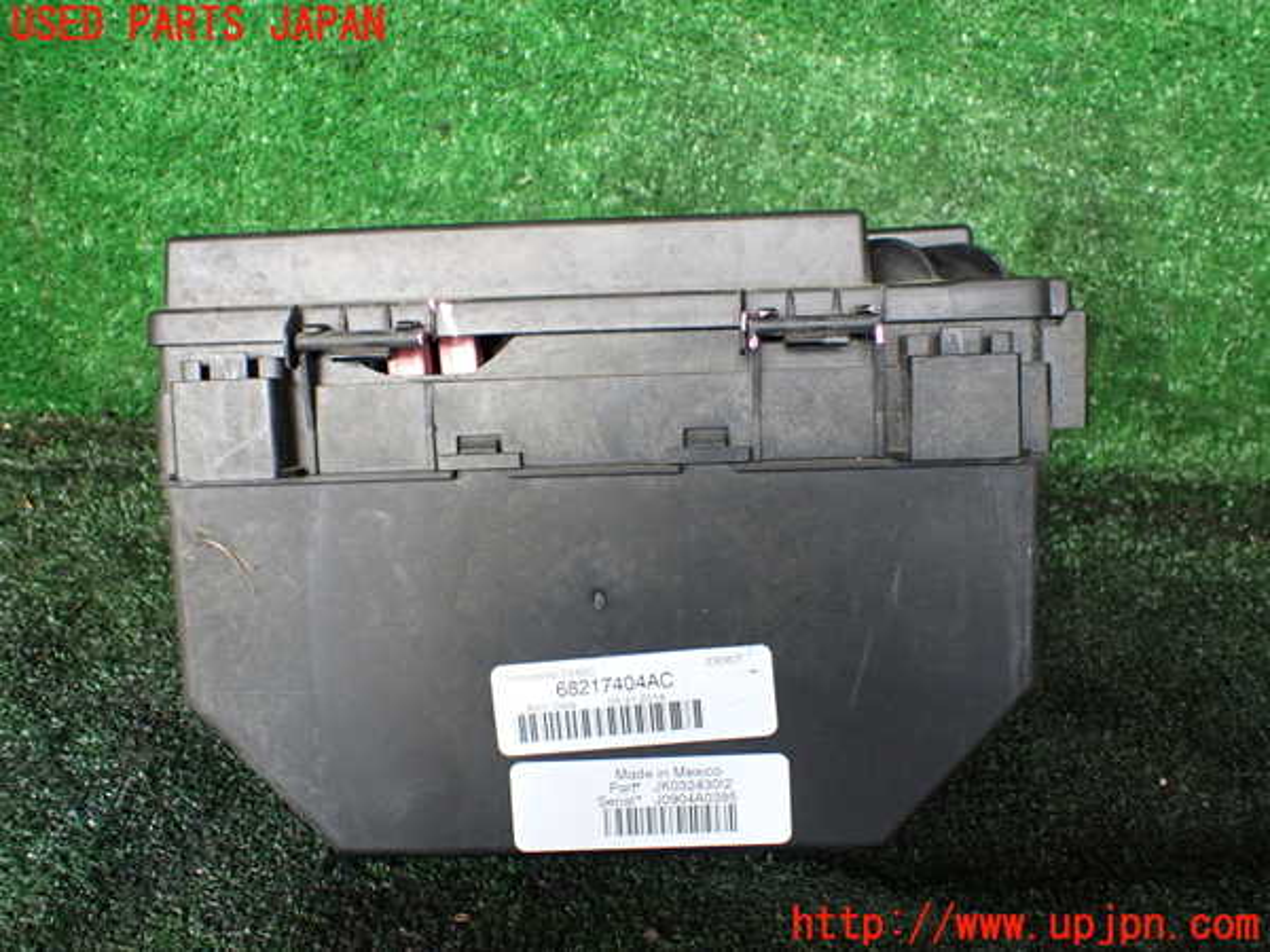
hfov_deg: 60.0
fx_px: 1101
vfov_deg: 46.8
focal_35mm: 30
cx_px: 635
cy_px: 476
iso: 200
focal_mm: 5.4
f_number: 2.3
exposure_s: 1/125
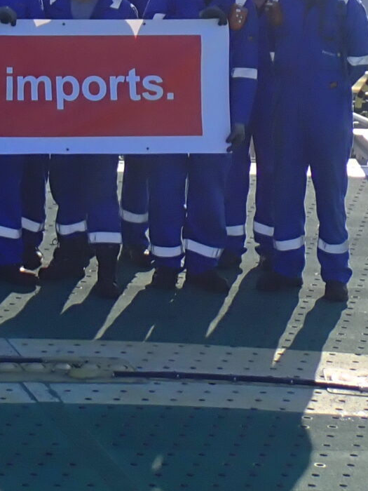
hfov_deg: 8.9
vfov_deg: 11.6
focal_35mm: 161
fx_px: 2282
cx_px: -241
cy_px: -311
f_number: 4
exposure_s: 1/640
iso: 100
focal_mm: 7.84
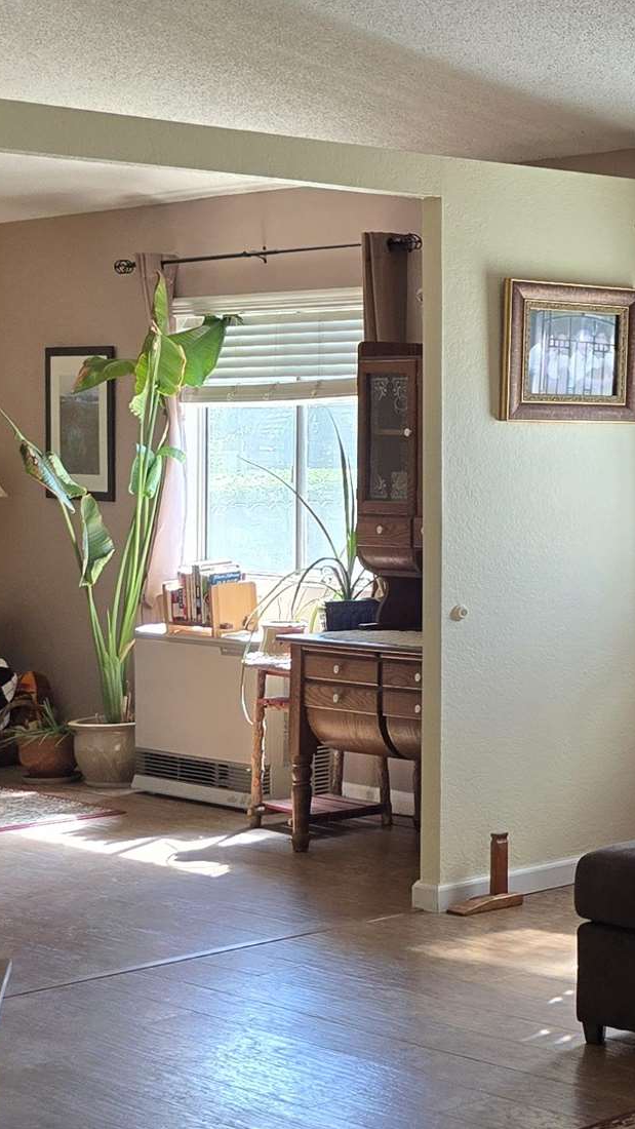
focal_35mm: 70
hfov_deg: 14.6
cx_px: 1220
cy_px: 425
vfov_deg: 30.0
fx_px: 2095
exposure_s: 1/120
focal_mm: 5.4
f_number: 1.8
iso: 100
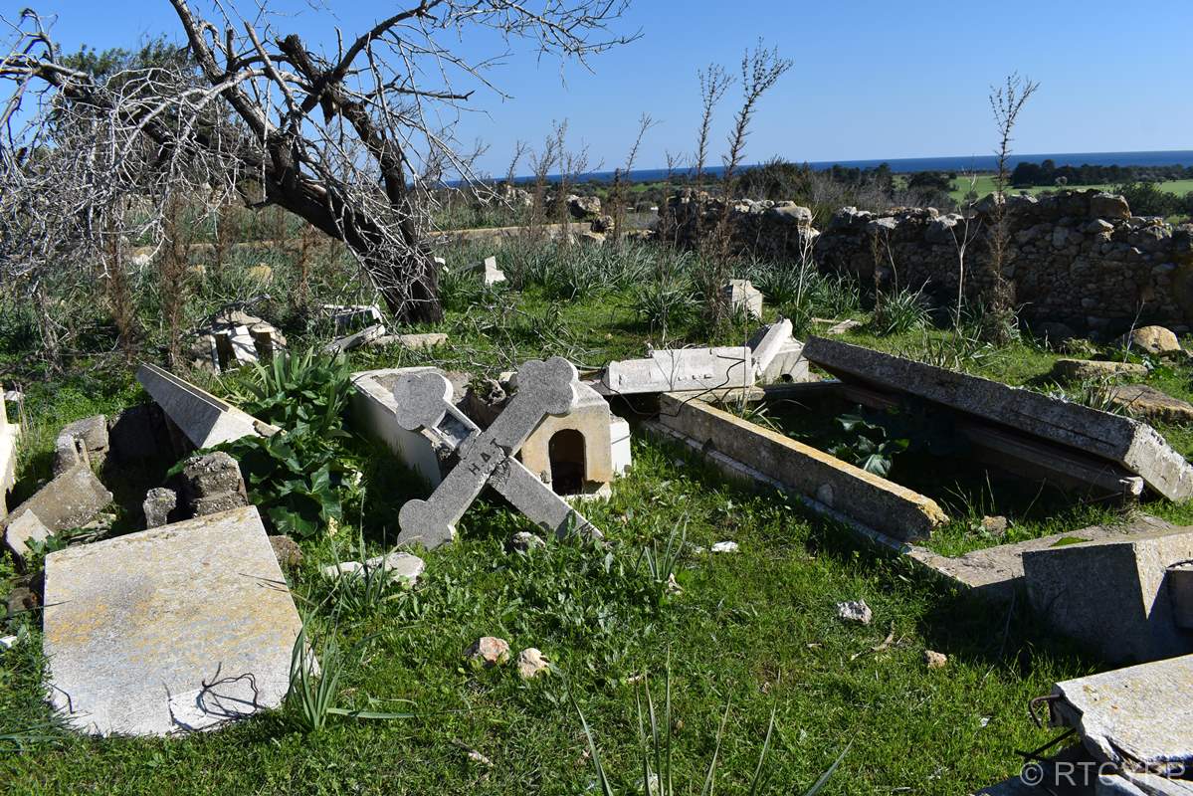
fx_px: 895
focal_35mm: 27
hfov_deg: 67.4
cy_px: 398
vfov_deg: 48.0
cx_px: 596
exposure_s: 1/320
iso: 100
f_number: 9
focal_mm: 18
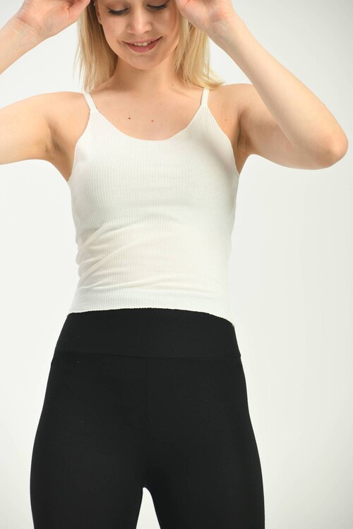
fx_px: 2941
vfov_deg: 10.3
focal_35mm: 200
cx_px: 176
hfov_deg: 6.9
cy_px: 264
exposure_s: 1/160
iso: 100
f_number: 6.3
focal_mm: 200
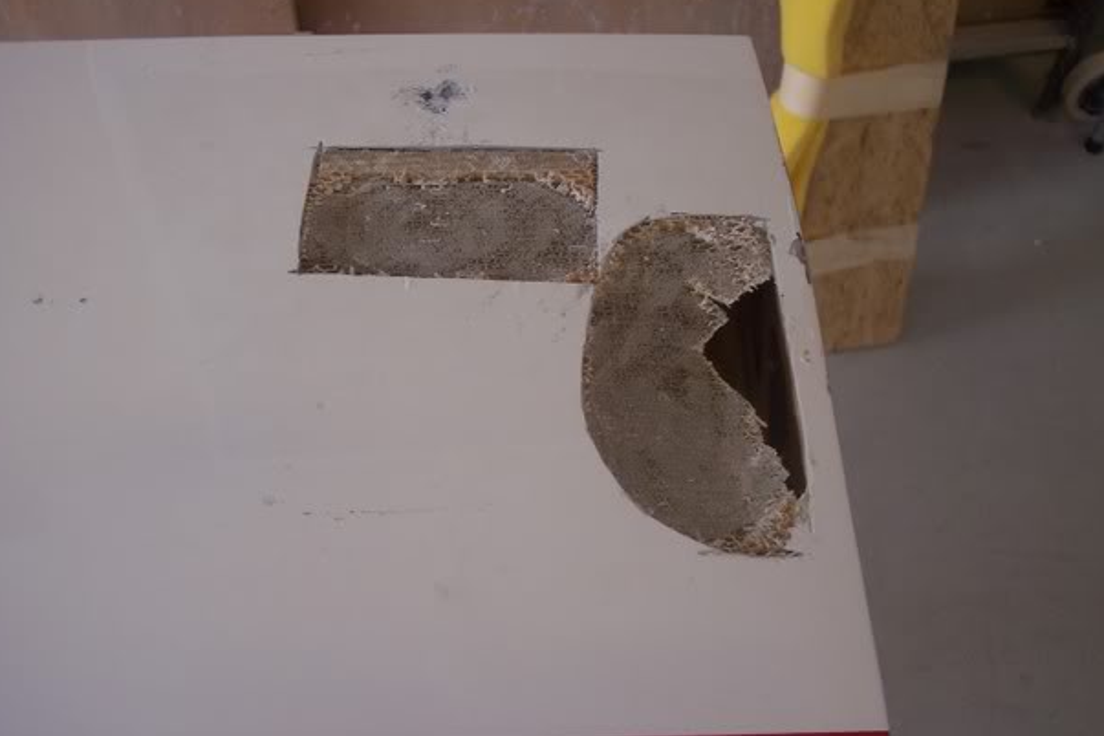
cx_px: 536
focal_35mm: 43
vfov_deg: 31.2
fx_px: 1319
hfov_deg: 45.4
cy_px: 357
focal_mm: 8
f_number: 3.4
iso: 100
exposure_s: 1/45
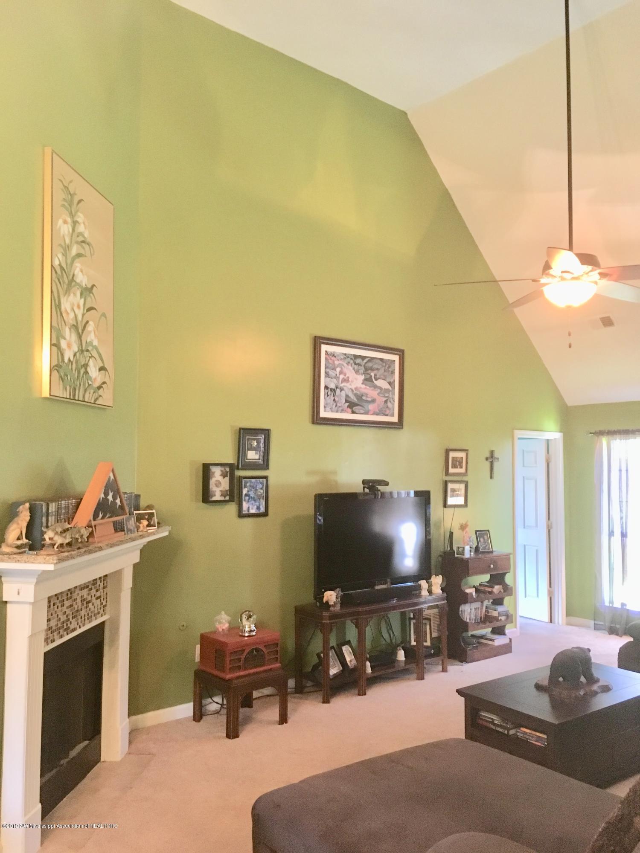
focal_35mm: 29
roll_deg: -2.6
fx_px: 715
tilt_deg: +4.1
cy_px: 426
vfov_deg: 61.7
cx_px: 320
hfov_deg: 48.2
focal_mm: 4.15
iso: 200
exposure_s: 1/15
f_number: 2.2
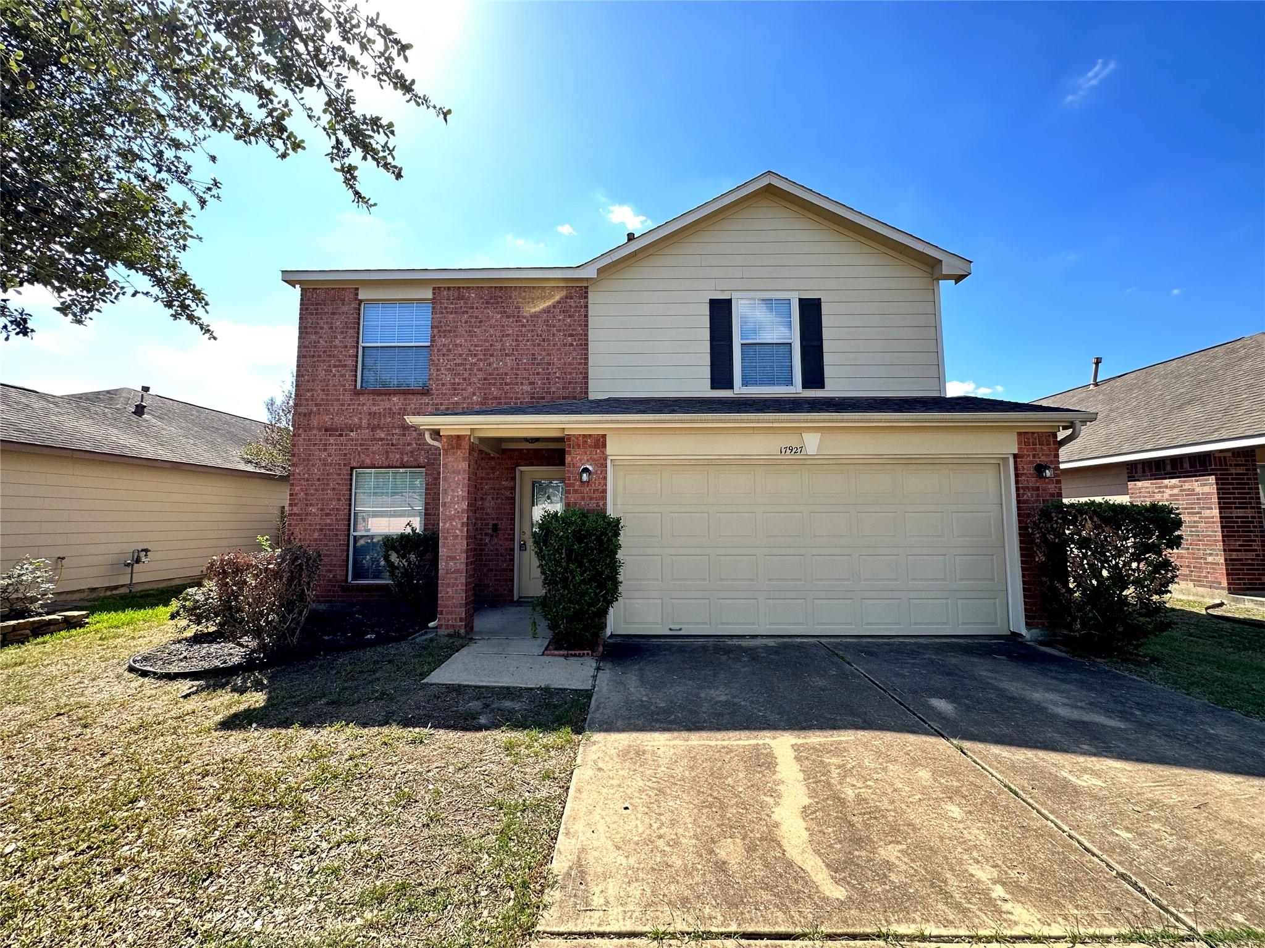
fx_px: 512
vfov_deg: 85.7
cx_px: 632
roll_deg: +0.2
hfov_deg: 102.1
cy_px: 474
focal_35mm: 14
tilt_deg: +4.5
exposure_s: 1/319
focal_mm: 2.22
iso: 40
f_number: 2.2
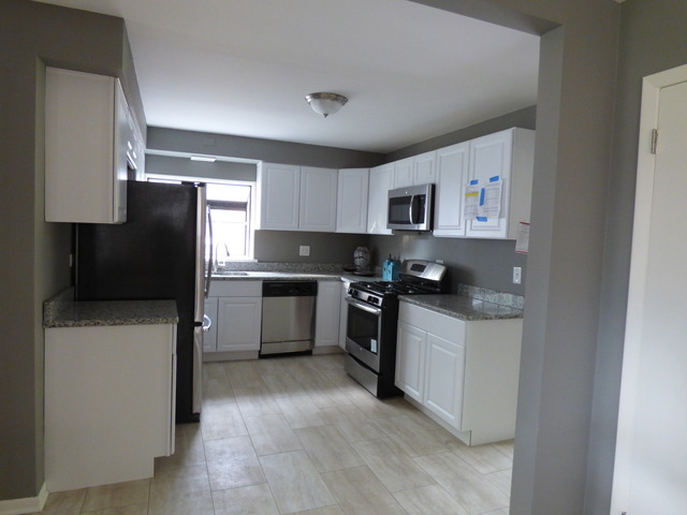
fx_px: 437
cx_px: 344
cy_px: 258
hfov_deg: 76.4
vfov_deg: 61.1
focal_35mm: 22
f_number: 2.9
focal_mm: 3.78
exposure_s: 1/20
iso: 400
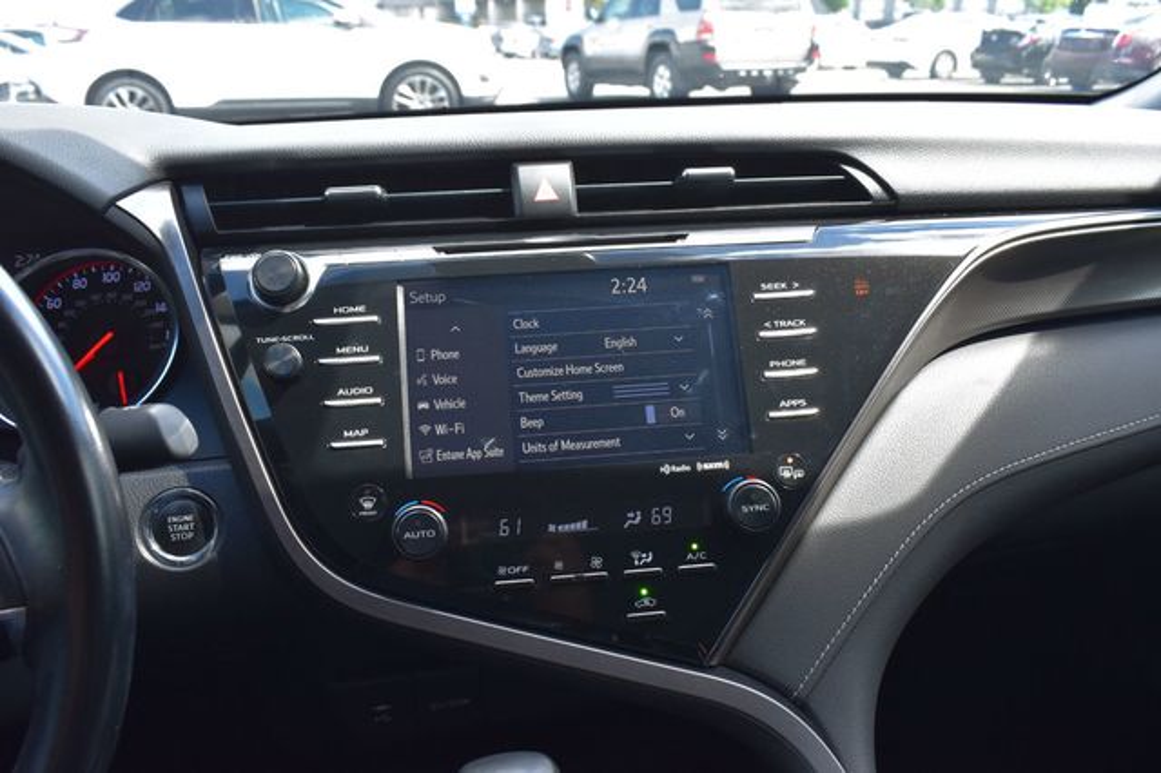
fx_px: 1015
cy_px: 386
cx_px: 580
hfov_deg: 59.5
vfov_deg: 41.7
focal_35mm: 32
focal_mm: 21
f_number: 8
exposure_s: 1/80
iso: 400
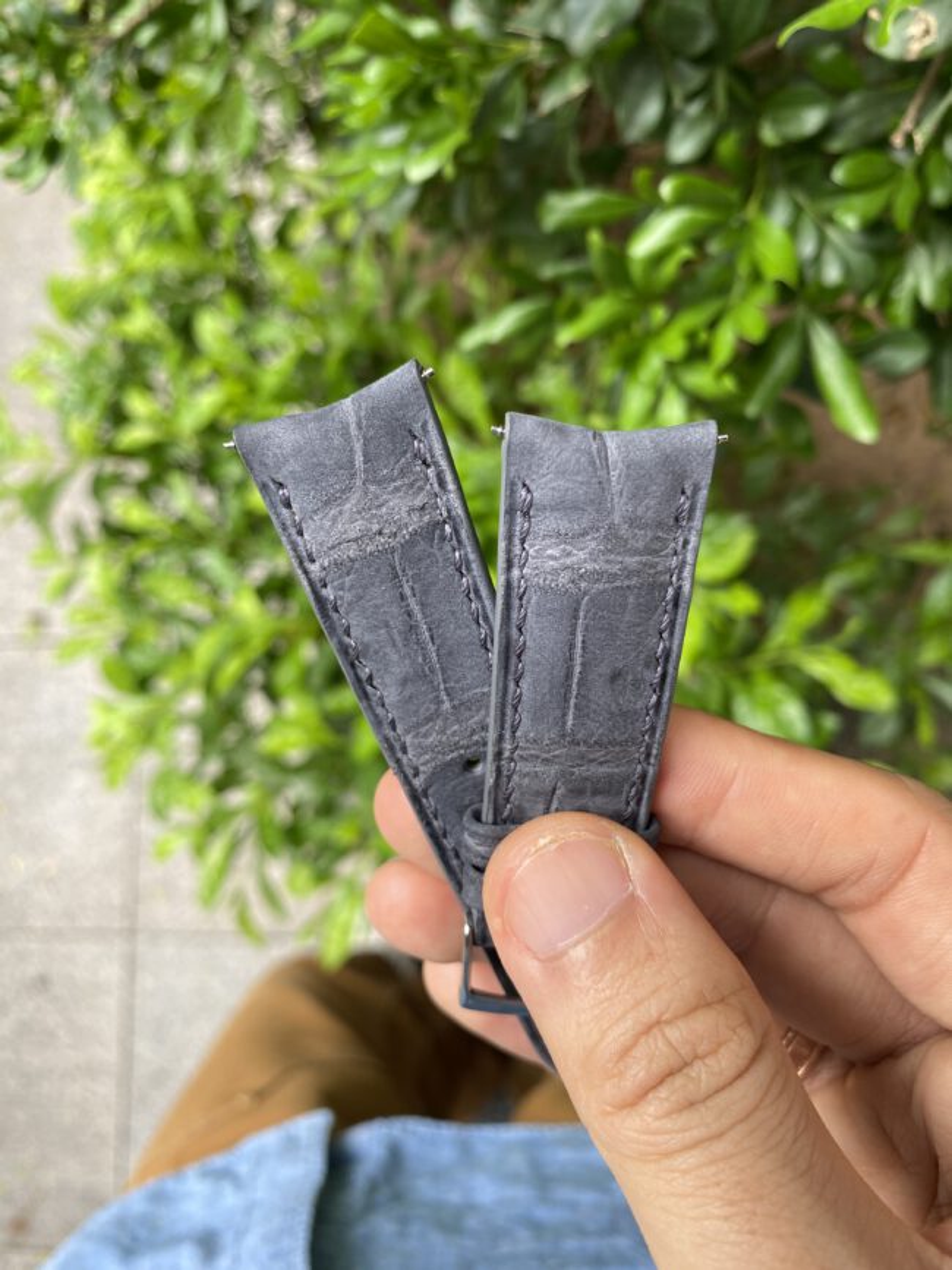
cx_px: 476
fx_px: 917
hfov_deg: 54.9
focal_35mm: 25
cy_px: 635
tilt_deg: -80.4
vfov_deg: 69.4
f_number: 1.8
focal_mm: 4.25
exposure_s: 1/121
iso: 40
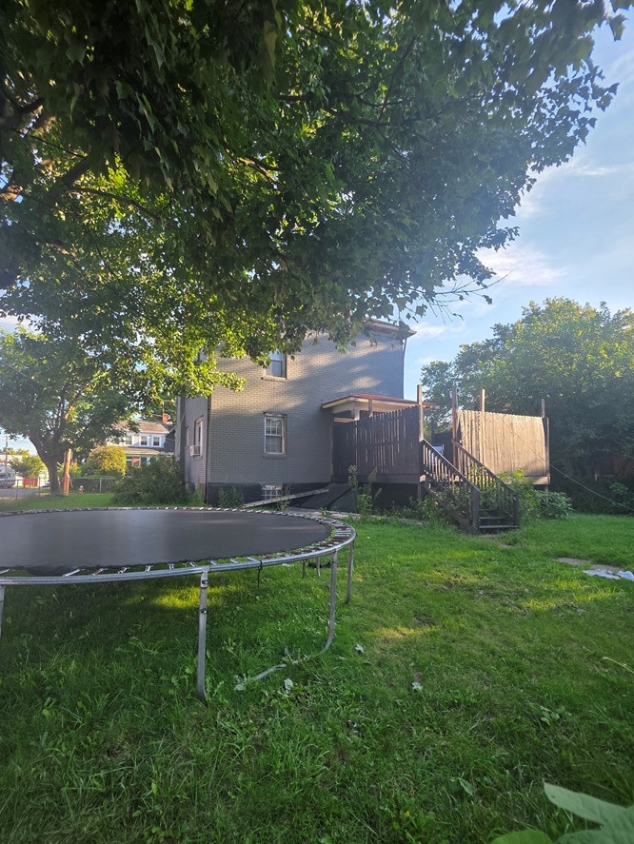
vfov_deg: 98.0
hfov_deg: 81.7
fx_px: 366
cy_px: 451
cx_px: 298
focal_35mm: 15
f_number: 1.9
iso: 40
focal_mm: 2.2
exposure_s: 1/372
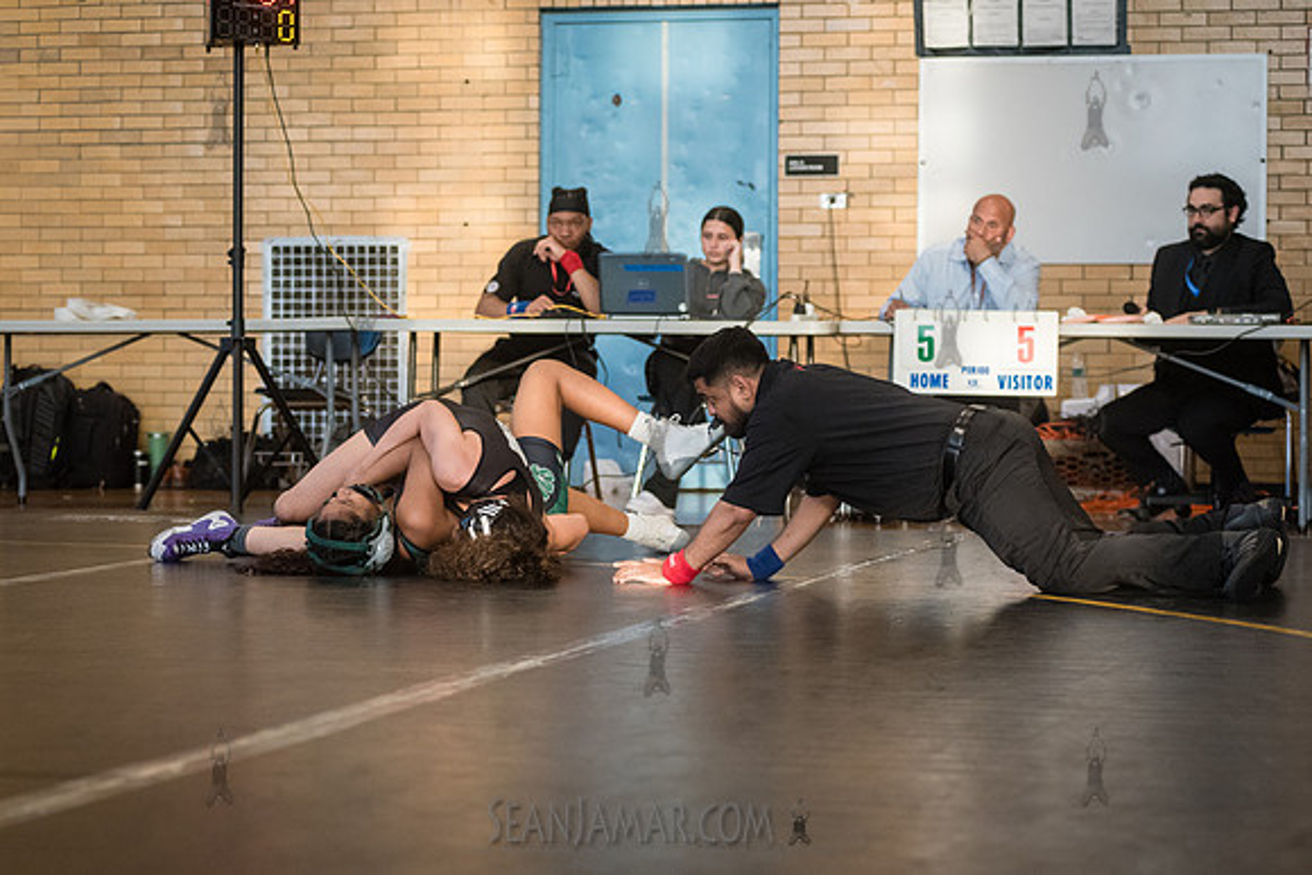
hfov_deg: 22.3
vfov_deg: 15.0
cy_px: 498
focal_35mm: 91
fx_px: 3331
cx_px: 564
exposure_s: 1/400
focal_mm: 80
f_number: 3.5
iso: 4000
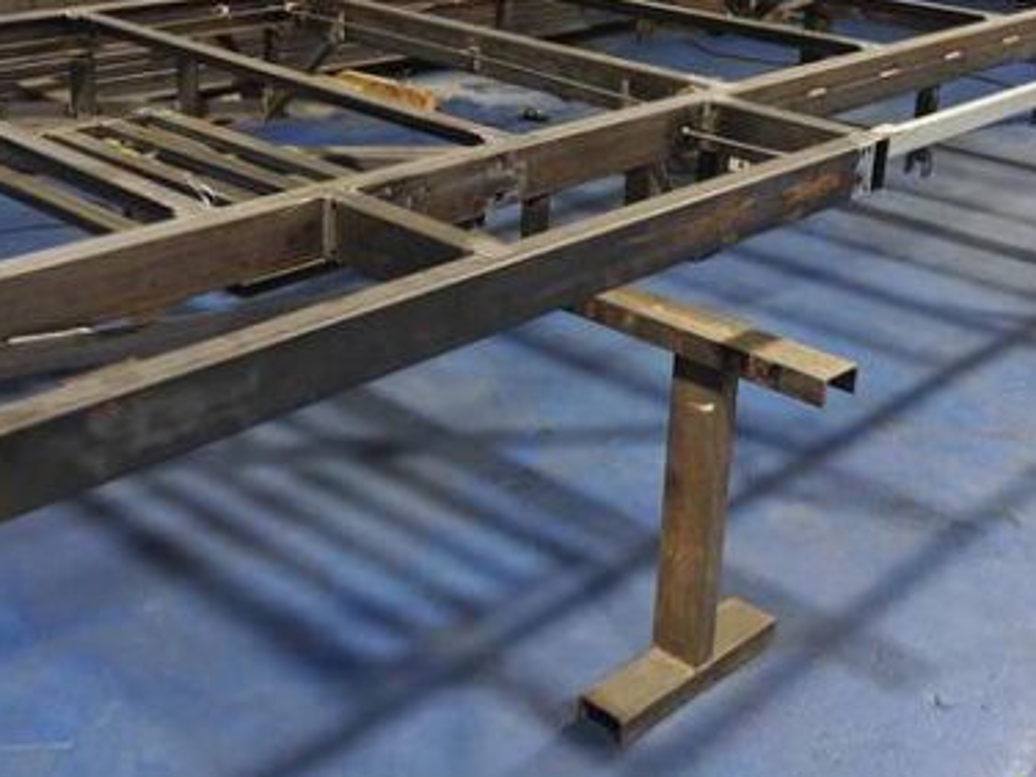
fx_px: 1407
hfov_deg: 40.4
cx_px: 474
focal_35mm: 47
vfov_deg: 30.4
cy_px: 198
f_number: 1.6
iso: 1250
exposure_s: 1/100
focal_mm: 6.06
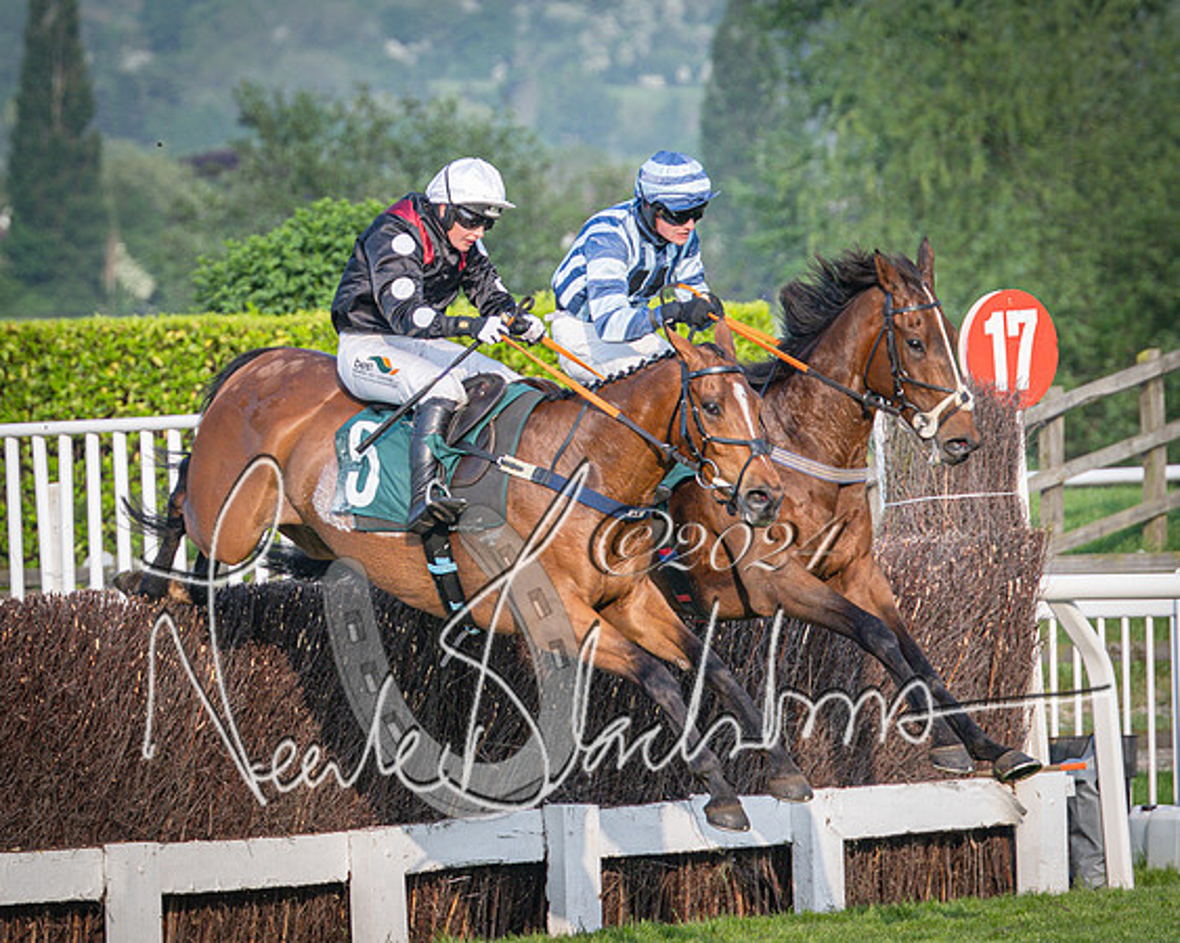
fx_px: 11506
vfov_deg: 4.7
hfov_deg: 5.9
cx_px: 499
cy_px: 341
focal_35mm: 330
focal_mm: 150
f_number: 4
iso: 400
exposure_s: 1/1600
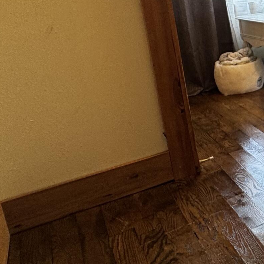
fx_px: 406
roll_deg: +3.2
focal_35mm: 47
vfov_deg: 34.9
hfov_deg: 26.3
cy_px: 51
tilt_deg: -12.2
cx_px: 397
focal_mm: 2.22
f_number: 2.2
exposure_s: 1/60
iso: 200
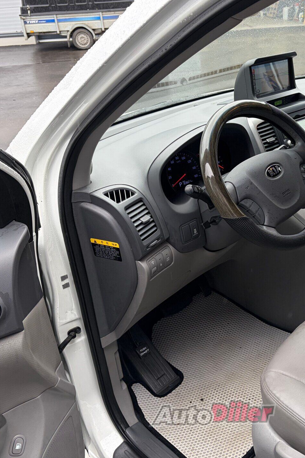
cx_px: 213
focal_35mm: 37
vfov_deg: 51.9
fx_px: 470
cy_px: 224
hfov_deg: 35.5
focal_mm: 5.96
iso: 80
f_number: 1.6
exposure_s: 1/196
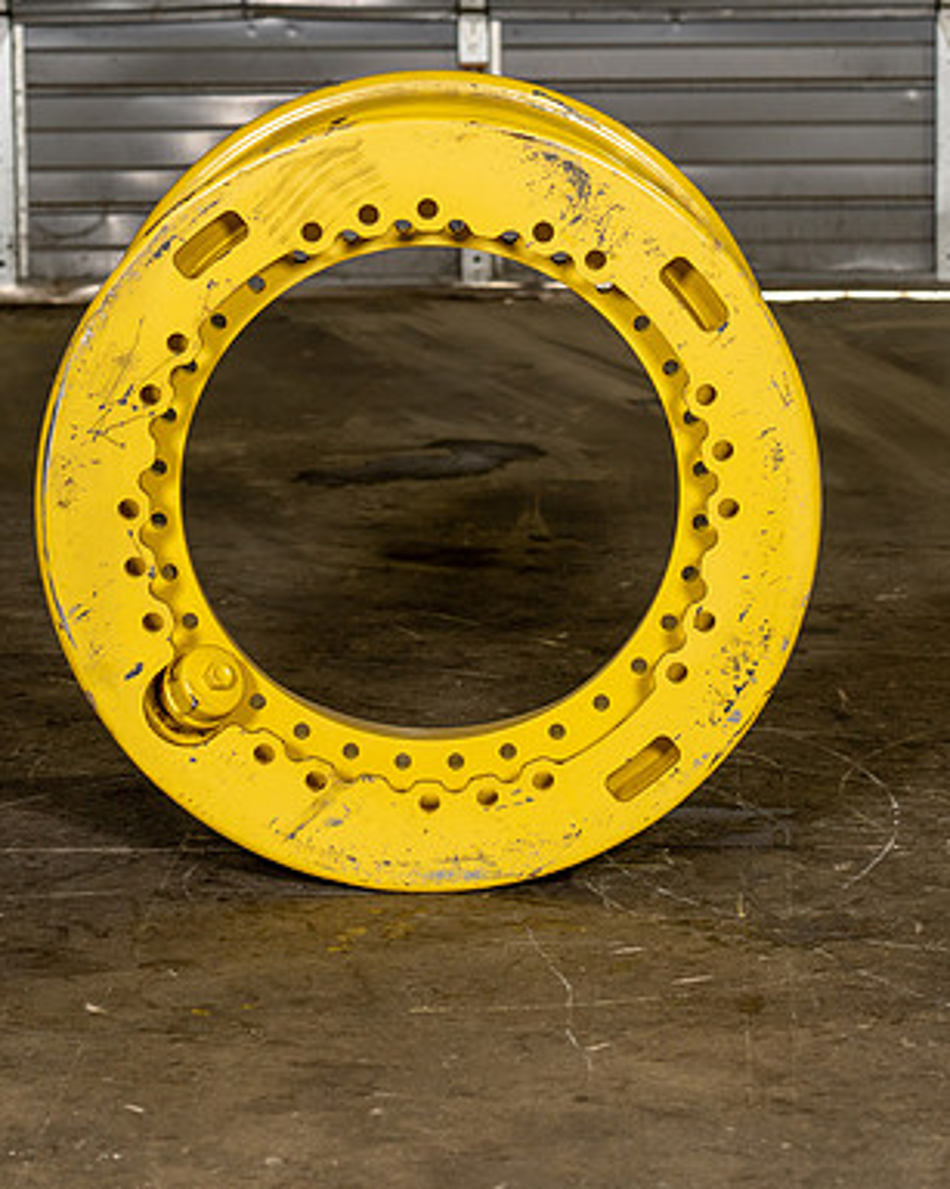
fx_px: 5239
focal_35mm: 149
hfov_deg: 10.4
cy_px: 596
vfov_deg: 12.9
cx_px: 446
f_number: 5.6
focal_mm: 105
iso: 800
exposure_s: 1/80
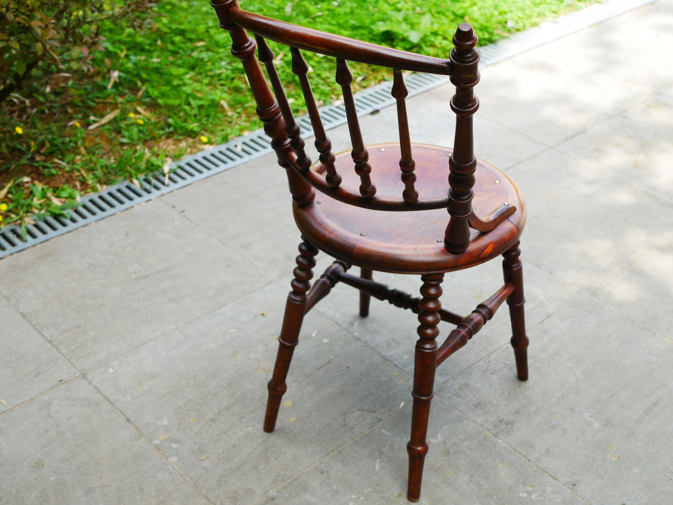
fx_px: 973
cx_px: 336
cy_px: 252
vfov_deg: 29.1
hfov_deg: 38.2
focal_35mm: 50
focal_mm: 25
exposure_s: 1/500
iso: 200
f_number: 3.5
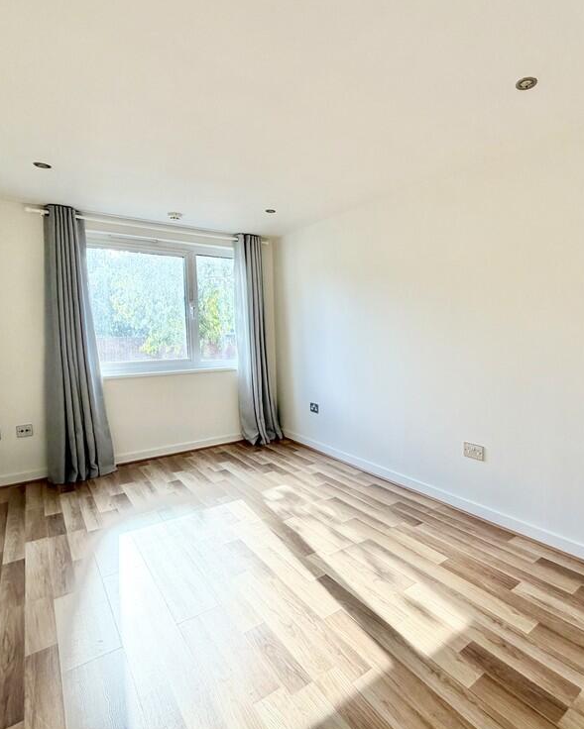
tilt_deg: -4.9
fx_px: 410
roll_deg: +0.4
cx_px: 389
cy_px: 362
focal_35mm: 19
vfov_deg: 83.3
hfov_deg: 68.9
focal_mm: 2.22
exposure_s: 1/167
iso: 50
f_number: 2.2
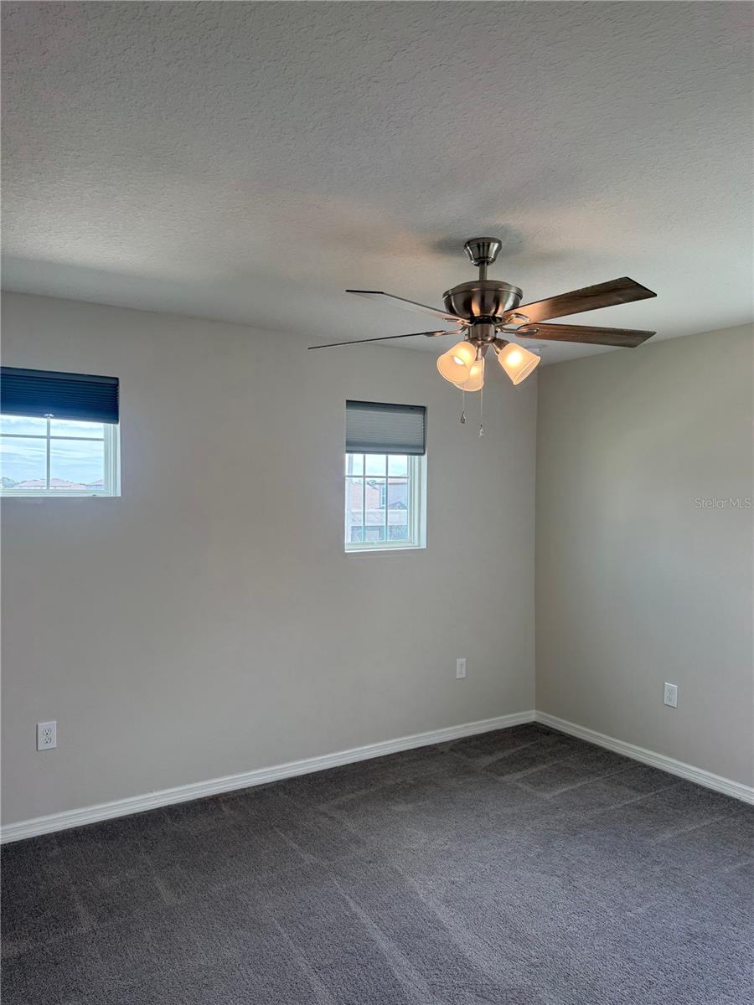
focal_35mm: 24
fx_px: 697
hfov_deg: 56.8
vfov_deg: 71.6
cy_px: 502
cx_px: 377
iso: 100
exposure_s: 1/246
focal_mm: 6.76
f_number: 1.78
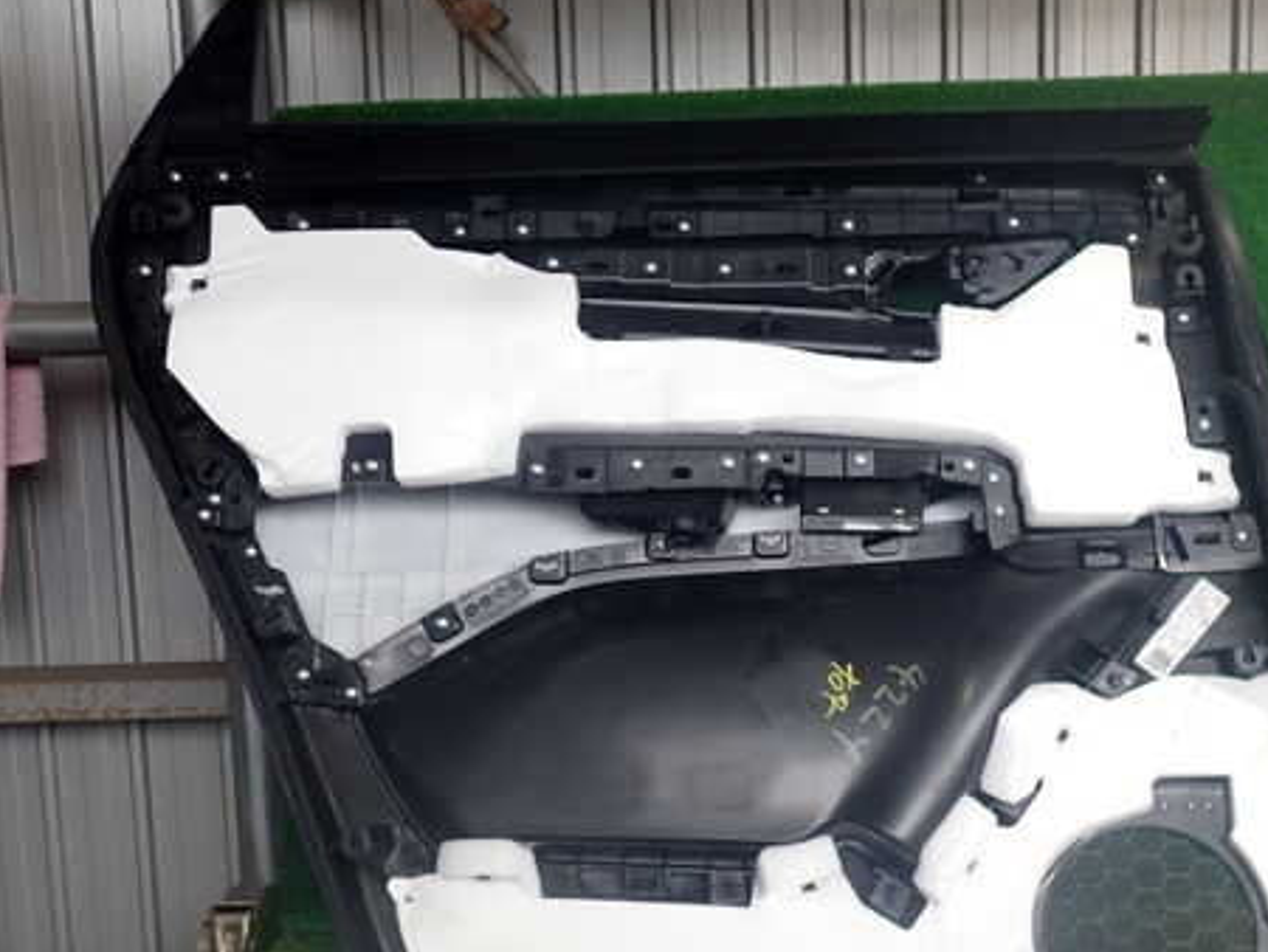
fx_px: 1466
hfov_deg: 46.6
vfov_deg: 35.9
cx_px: 750
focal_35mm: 40
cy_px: 552
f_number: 2.3
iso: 100
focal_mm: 5.4
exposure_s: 1/160
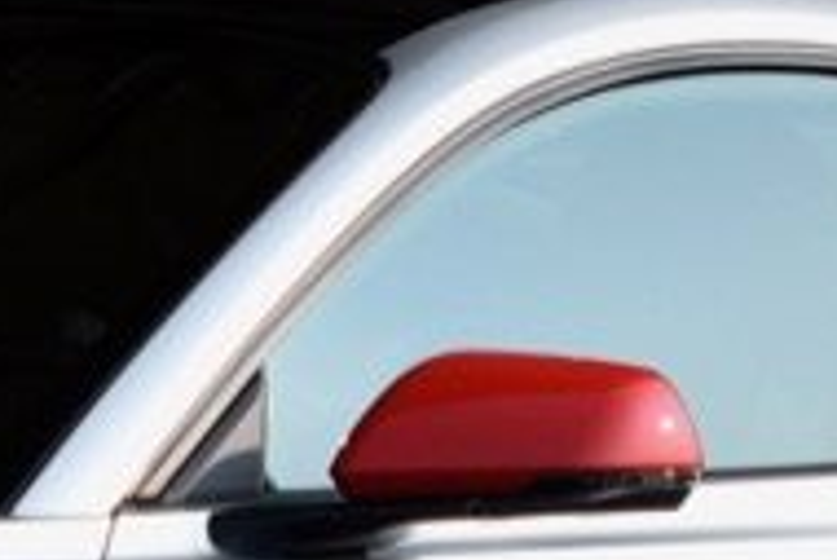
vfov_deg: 4.0
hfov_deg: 5.8
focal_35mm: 343
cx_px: -952
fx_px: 7979
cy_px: 798
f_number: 5.6
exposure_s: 1/320
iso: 100
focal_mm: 29
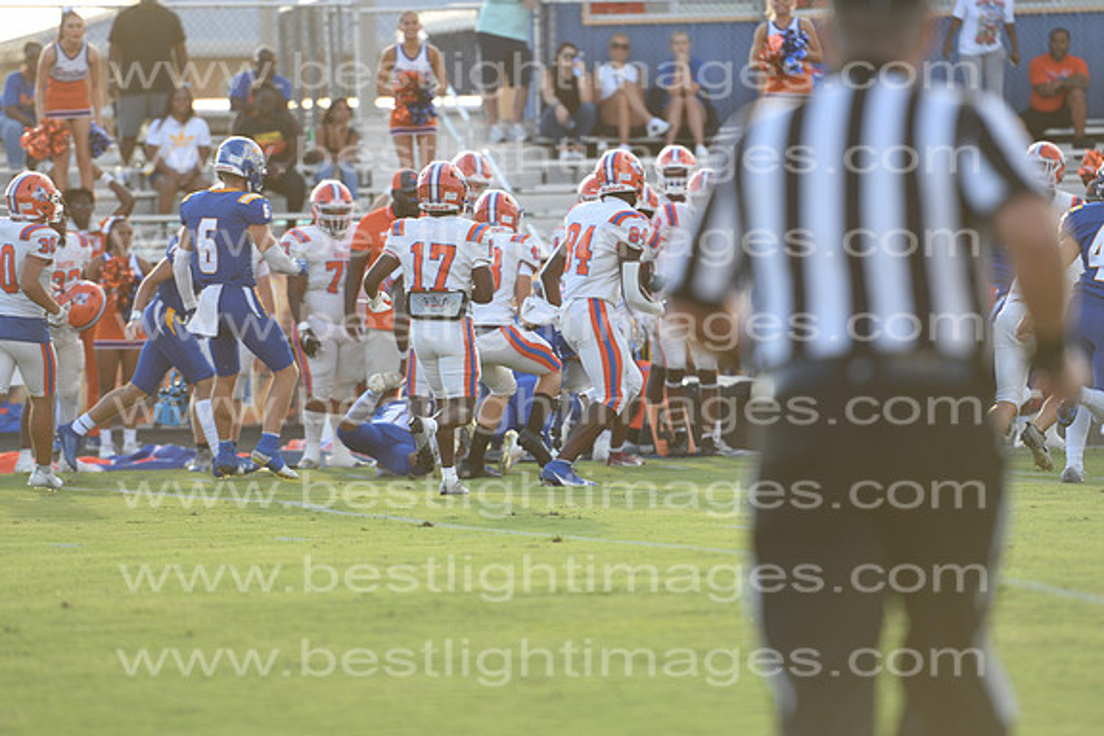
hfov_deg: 6.8
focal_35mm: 302
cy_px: 369
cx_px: 552
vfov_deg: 4.6
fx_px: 9261
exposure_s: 1/640
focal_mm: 200
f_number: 4
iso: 200
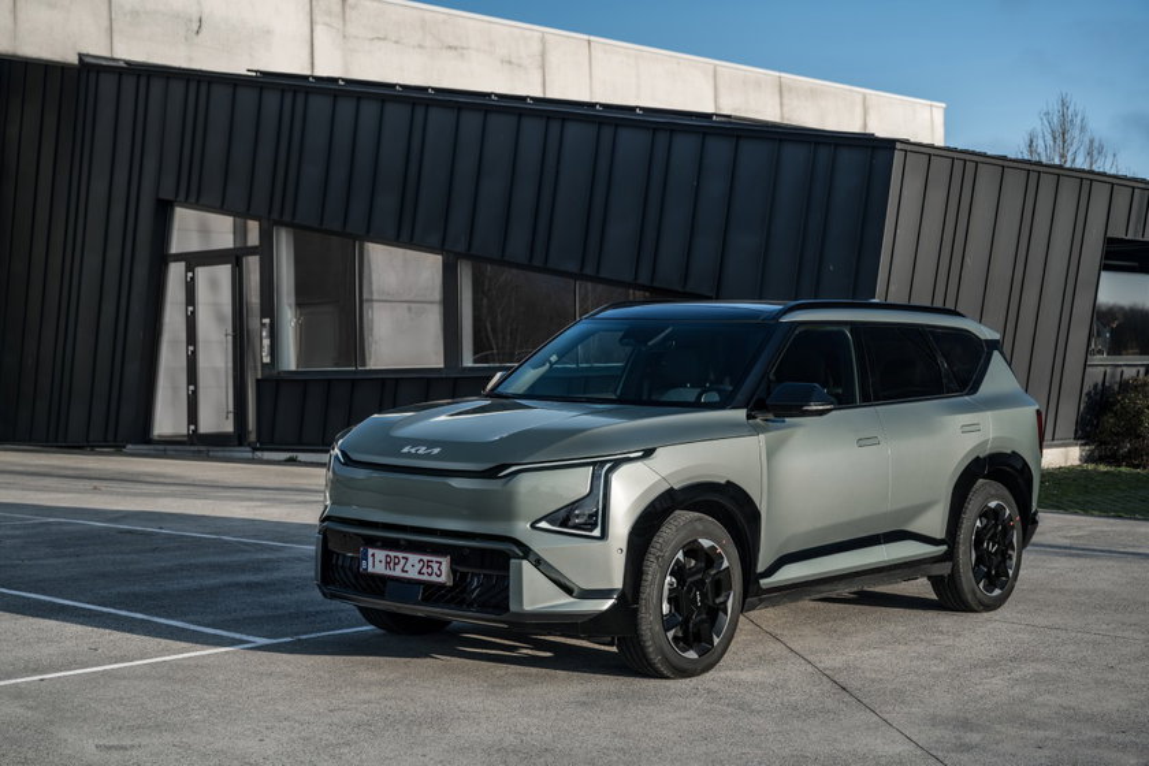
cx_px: 574
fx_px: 1755
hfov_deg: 36.2
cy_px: 383
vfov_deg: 24.6
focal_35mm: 55
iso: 250
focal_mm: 55
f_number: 4.5
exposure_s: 1/200
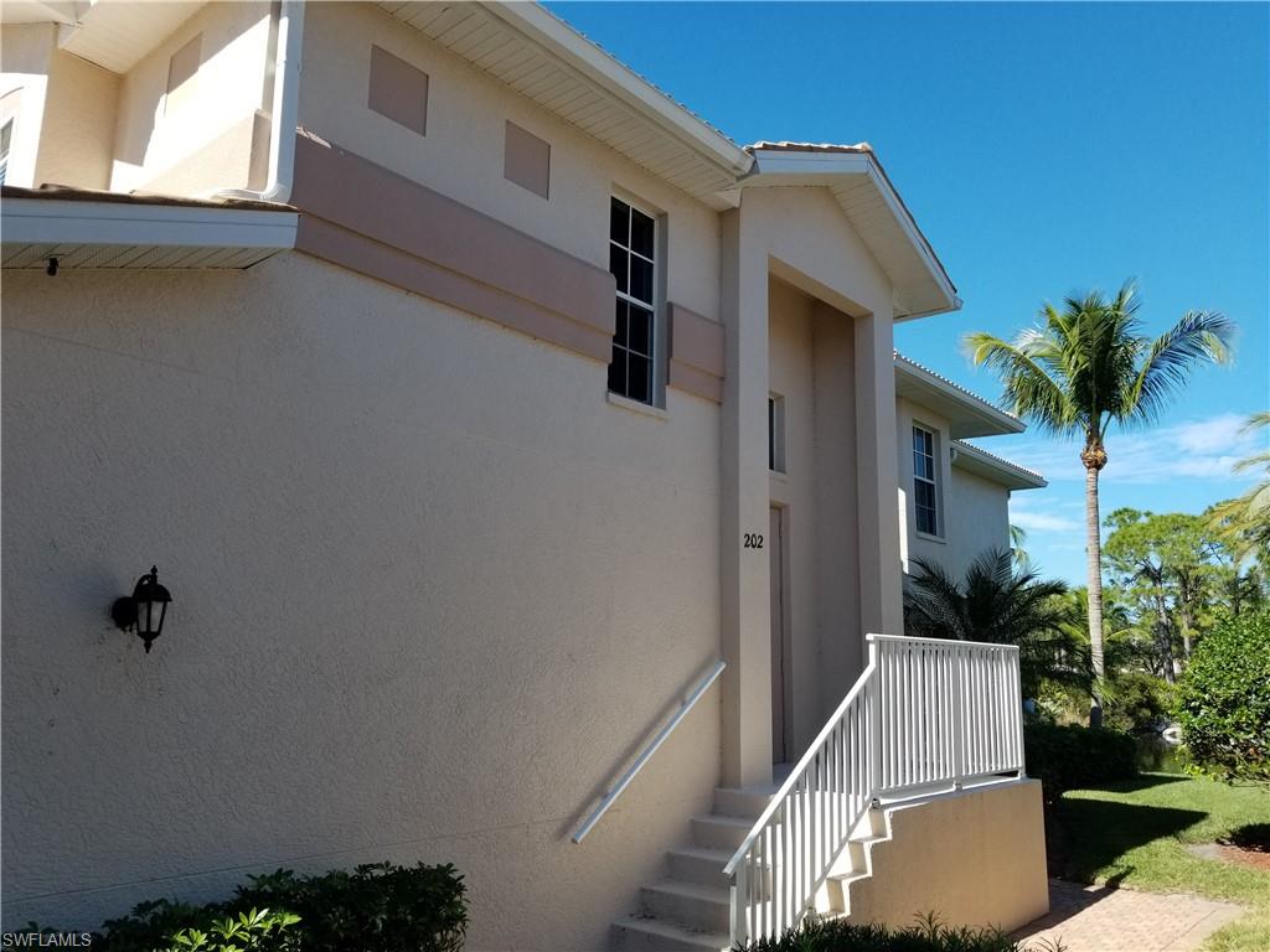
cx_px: 635
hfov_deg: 67.3
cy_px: 476
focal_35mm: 26
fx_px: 954
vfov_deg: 53.1
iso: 50
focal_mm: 4.3
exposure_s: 1/1648
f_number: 1.7
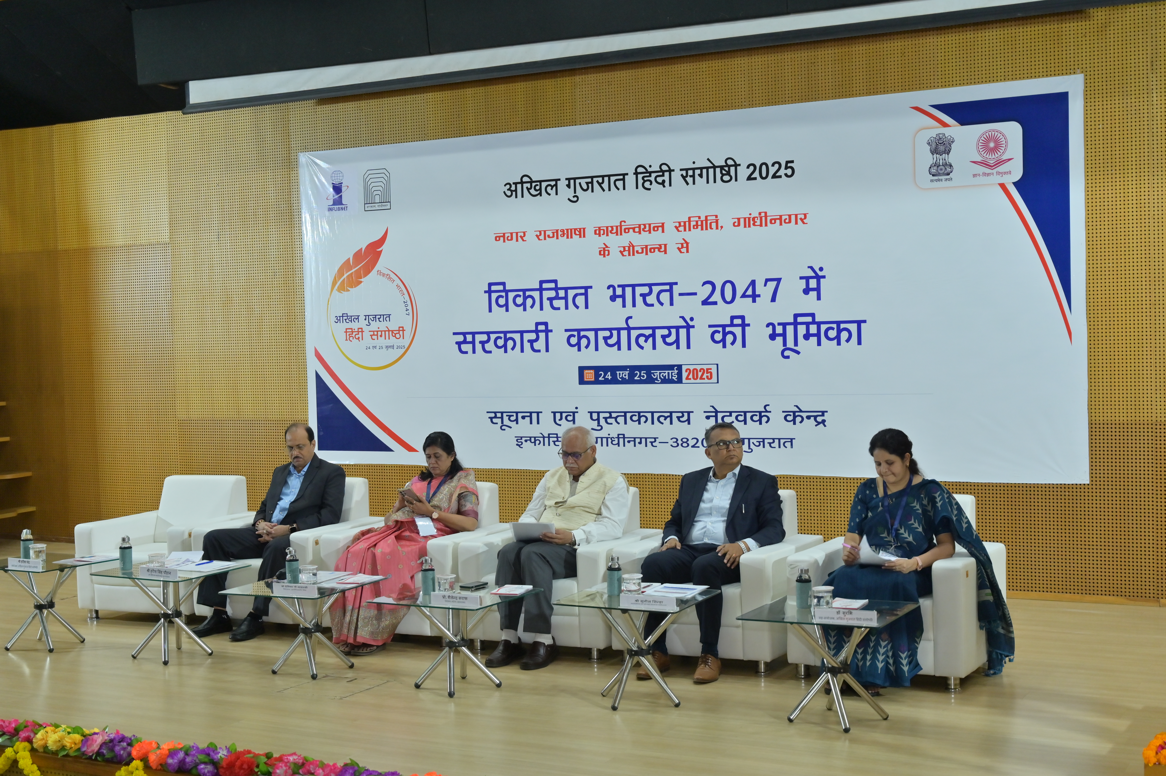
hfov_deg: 43.6
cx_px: 583
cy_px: 388
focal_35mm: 45
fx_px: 1456
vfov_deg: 29.8
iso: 1000
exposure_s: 1/125
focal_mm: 45
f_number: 4.5
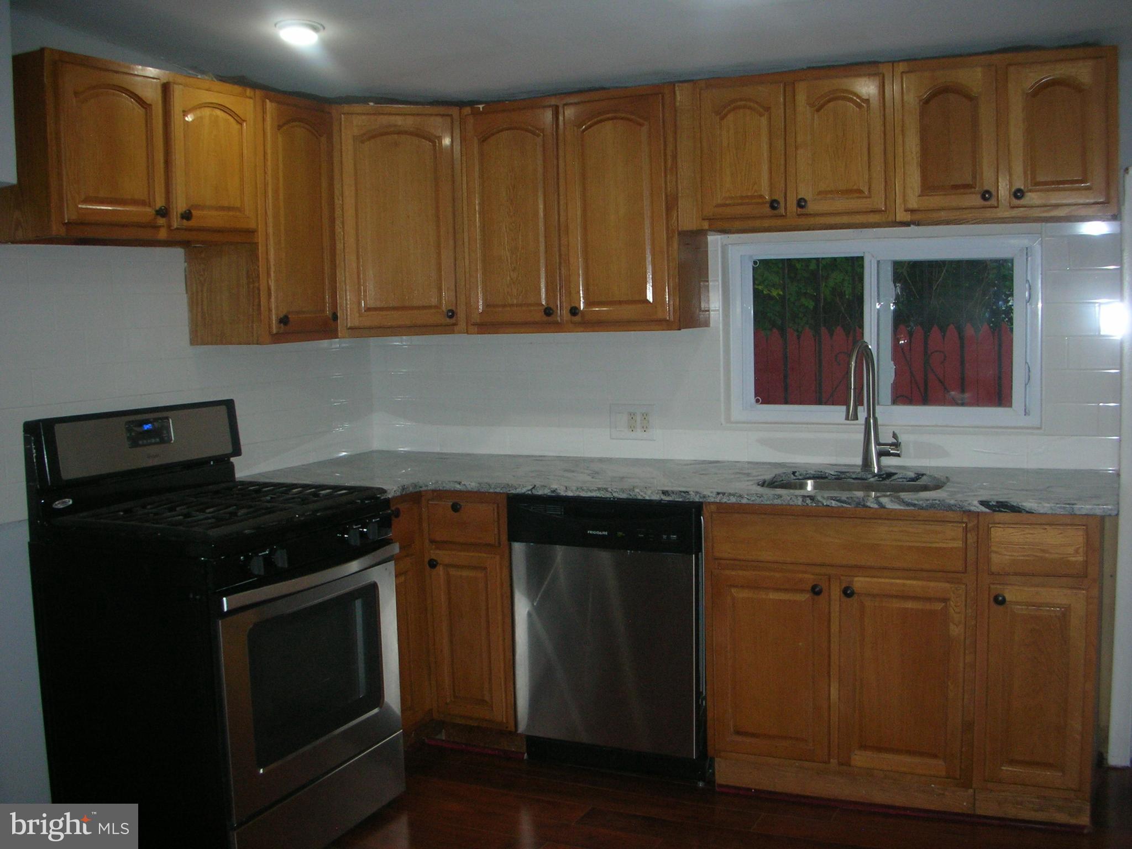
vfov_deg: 40.7
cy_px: 424
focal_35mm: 35
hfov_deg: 52.6
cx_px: 566
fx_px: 1145
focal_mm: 5.8
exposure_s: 1/60.1
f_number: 3
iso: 118
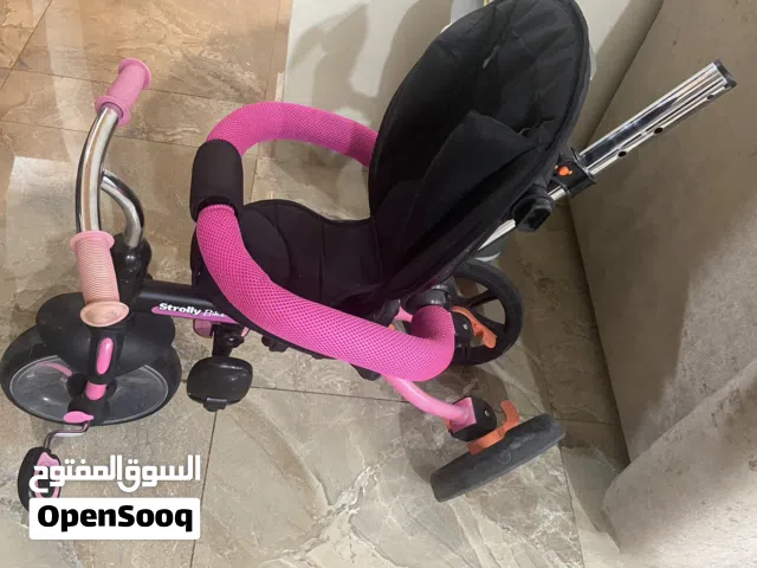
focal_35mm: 26
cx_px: 378
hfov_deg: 67.3
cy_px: 284
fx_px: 569
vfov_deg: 53.1
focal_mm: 4.25
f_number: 1.8
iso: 500
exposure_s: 1/25
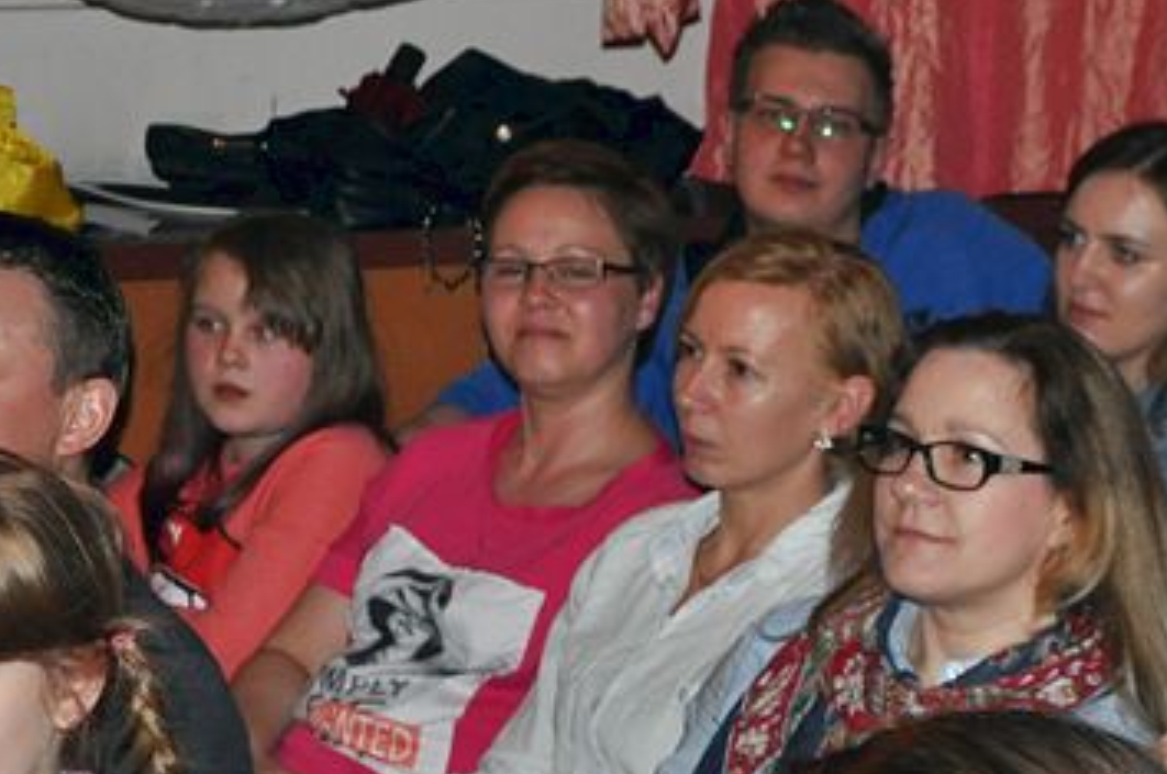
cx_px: 943
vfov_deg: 9.9
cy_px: 647
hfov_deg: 14.9
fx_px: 4435
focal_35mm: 137
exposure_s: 1/60
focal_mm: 38
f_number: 4.5
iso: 1000
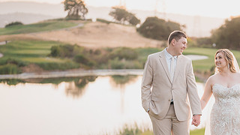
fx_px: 605
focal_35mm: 95
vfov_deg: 12.7
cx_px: 194
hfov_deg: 22.1
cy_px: 108
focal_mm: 50
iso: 640
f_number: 1.2
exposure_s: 1/800
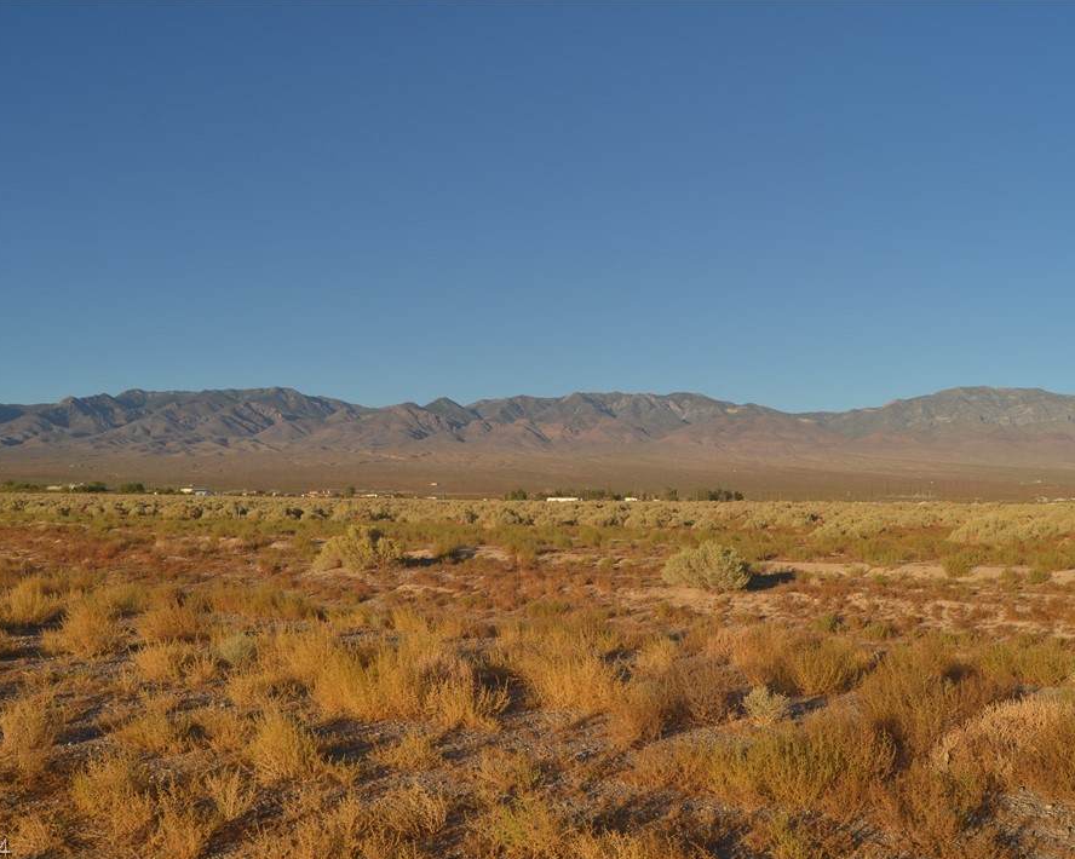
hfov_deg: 57.2
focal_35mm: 31
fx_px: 986
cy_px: 436
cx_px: 552
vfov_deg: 47.1
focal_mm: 18
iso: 100
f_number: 8
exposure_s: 1/250
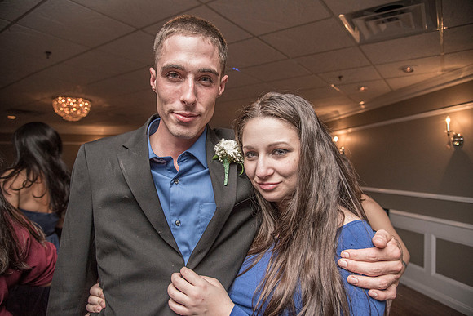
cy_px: 158
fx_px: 315
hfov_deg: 73.7
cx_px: 236
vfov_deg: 53.2
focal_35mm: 24
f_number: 4
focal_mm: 24
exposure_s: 1/200
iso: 2000
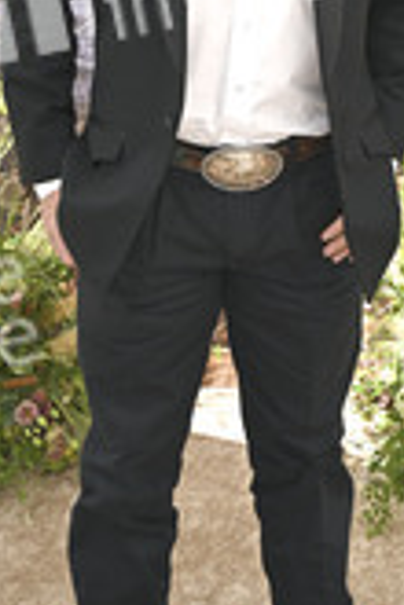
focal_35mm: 85
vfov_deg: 23.7
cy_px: 161
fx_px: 1431
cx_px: 250
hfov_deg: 16.1
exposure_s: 1/320
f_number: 7.1
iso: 200
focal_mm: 35
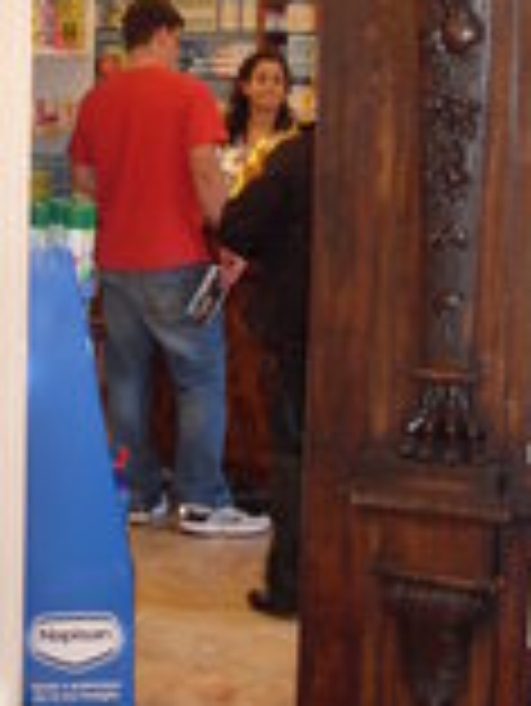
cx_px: 99
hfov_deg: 15.2
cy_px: 108
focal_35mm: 97
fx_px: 1981
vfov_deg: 19.9
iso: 120
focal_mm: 6.3
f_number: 2.8
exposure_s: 1/45
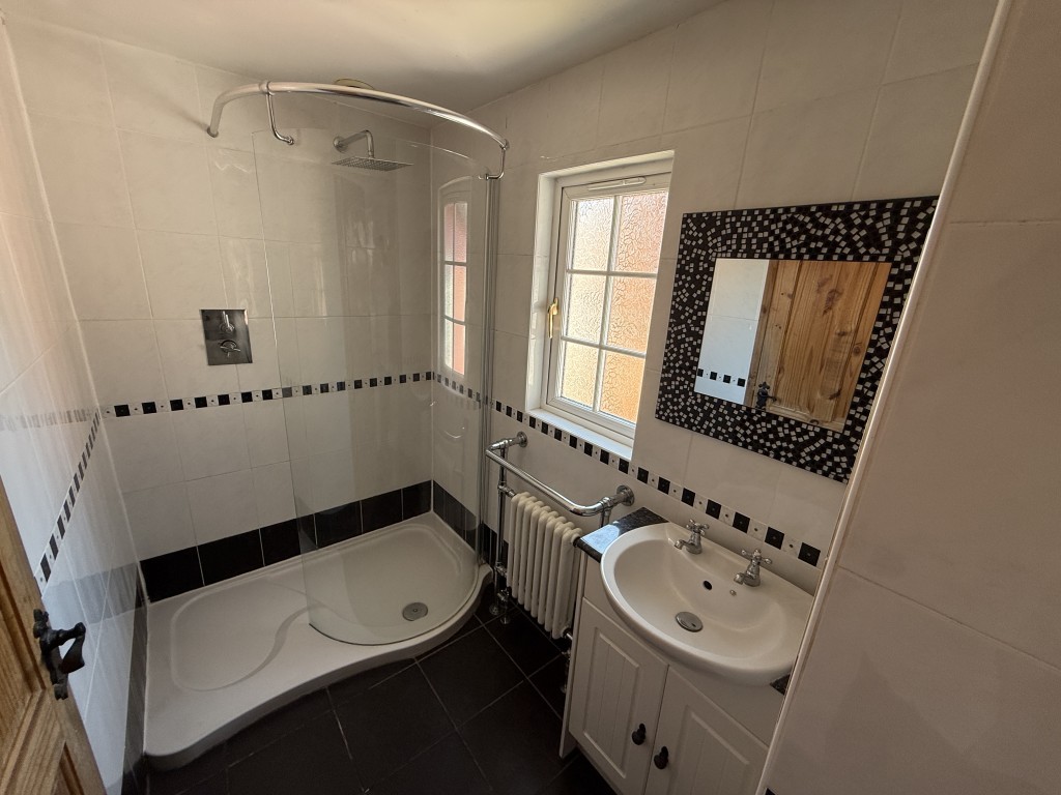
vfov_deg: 85.7
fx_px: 429
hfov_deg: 102.1
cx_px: 530
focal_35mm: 14
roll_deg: -4.2
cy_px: 398
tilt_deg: -16.5
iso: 100
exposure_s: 1/99
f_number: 2.2
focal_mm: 2.22
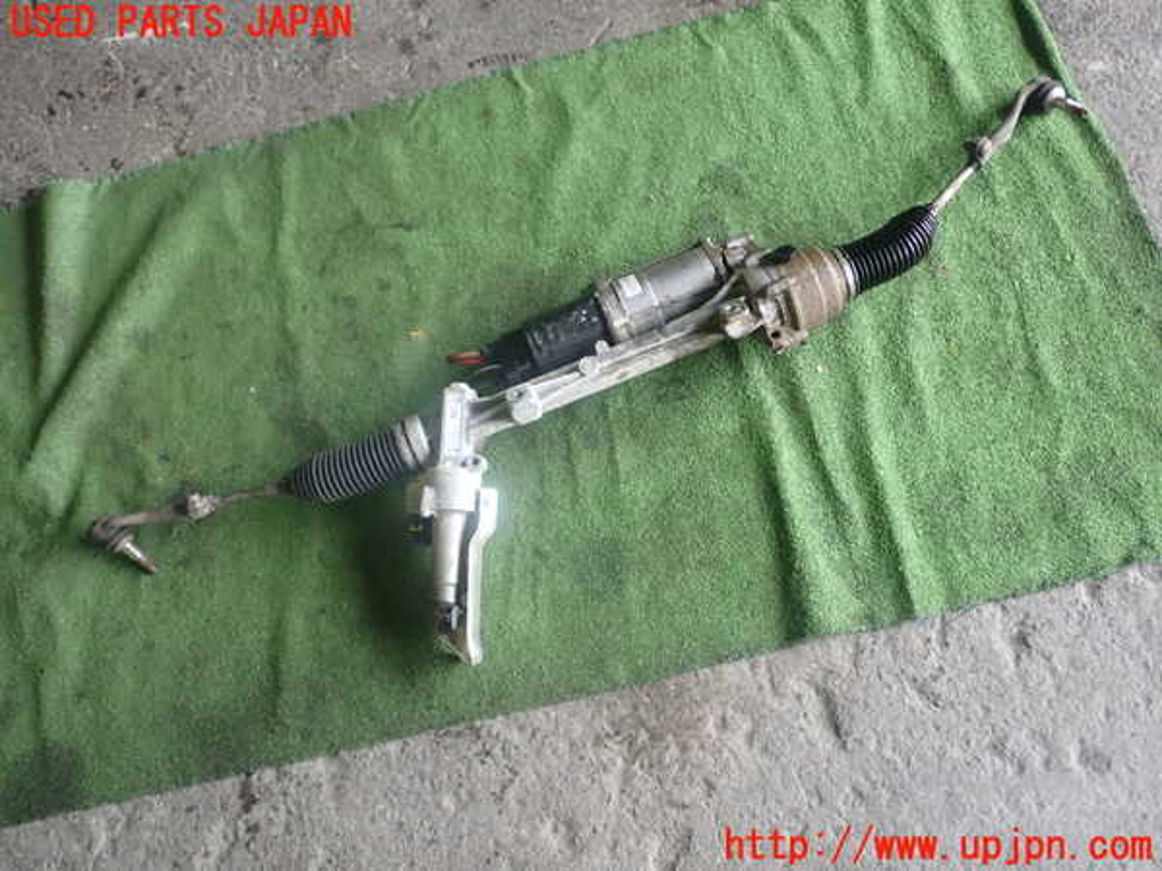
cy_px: 436
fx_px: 1007
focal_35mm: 30
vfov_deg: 46.8
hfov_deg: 60.0
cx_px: 581
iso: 200
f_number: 2.3
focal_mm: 5.4
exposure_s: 1/40
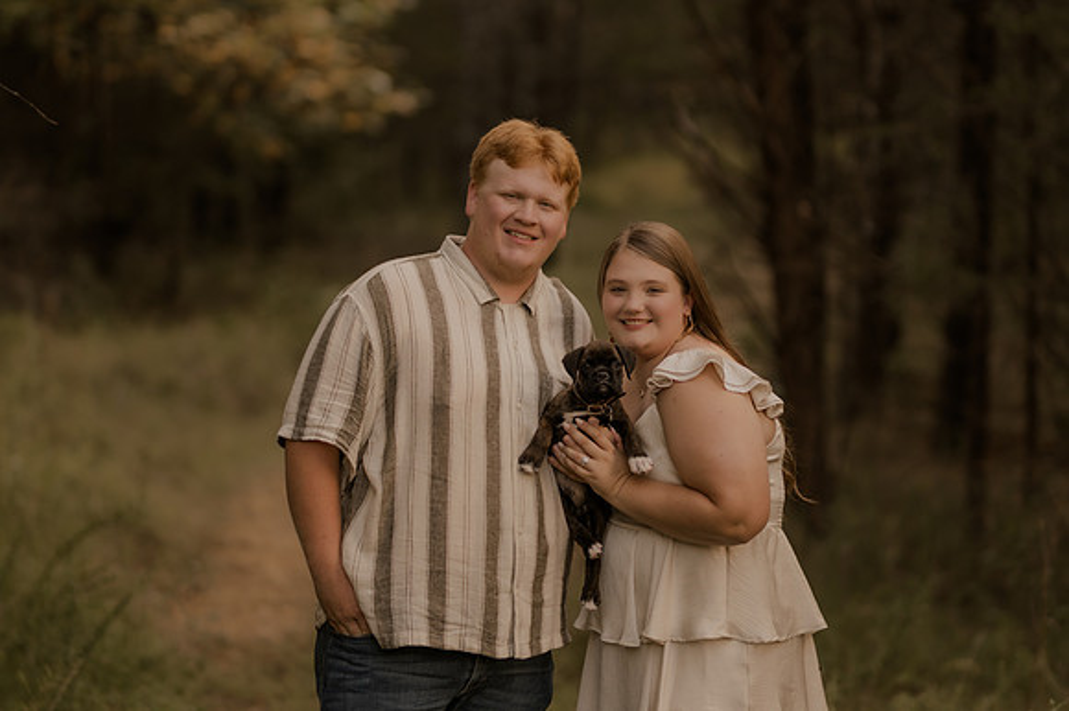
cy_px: 356
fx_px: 3769
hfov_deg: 16.1
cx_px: 534
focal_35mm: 127
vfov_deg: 10.8
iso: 125
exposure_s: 1/320
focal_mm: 85
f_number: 1.4
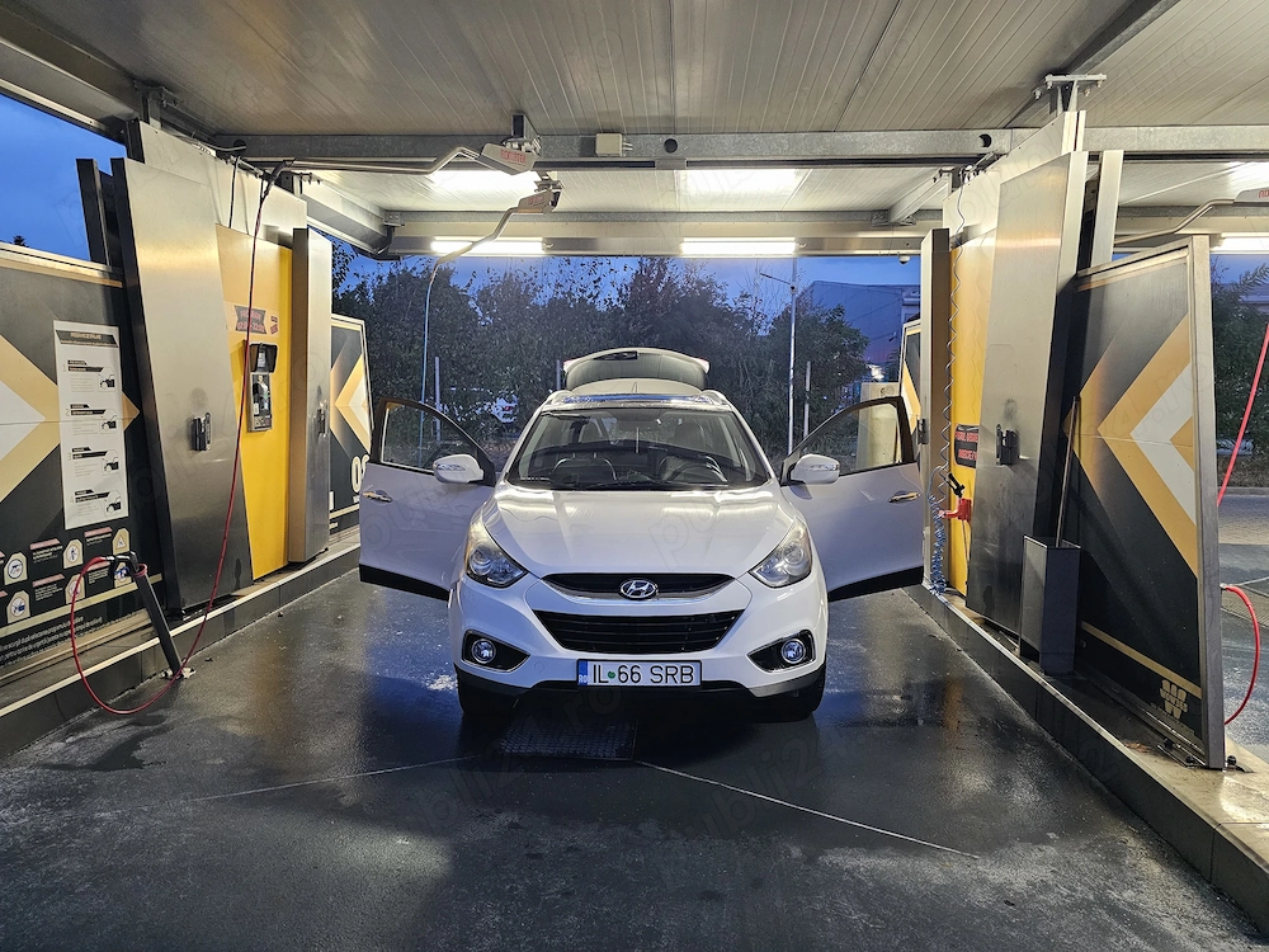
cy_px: 476
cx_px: 634
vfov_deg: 58.9
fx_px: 843
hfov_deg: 73.9
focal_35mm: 23
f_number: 1.7
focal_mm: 6.3
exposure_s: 1/100
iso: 800
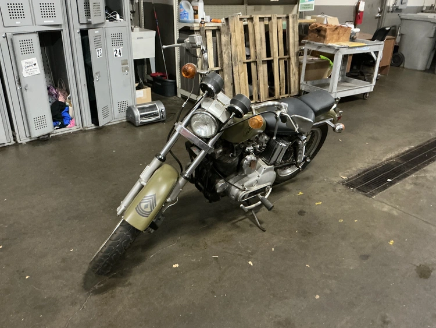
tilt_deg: -25.1
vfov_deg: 49.8
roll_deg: -2.2
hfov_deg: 63.4
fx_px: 353
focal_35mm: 28
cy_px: 164
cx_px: 218
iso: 500
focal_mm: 3
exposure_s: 1/30
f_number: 1.8
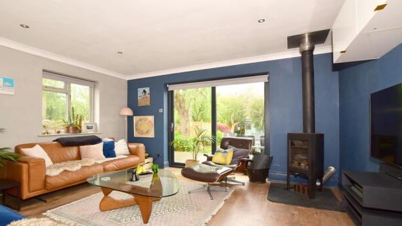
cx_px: 193
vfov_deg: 63.9
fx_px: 181
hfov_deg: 95.9
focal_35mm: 17
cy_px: 122
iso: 500
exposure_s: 1/60
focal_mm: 10
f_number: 16
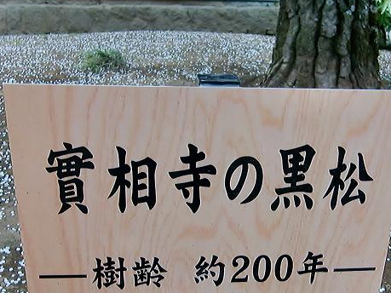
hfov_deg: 41.2
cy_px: 196
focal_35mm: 46
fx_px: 519
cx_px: 219
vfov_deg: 31.3
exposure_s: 1/400
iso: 200
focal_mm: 5.8
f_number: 2.7
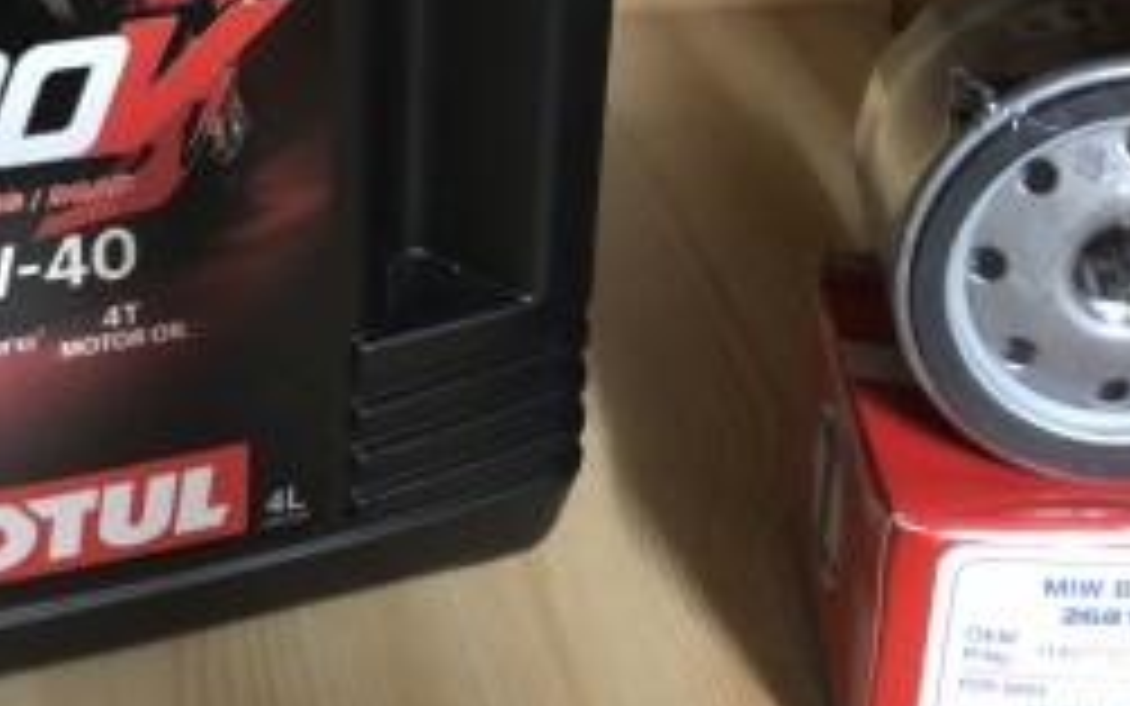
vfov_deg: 17.6
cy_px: -108
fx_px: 2187
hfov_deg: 28.8
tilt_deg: -24.0
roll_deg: -4.1
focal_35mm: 71
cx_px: 369
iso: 125
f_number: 1.8
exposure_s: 1/4
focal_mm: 3.99
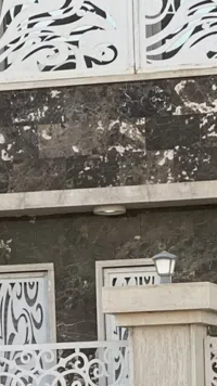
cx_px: 60
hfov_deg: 5.6
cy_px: 491
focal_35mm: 217
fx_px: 2222
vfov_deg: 9.8
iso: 20
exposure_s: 1/158
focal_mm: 6
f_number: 2
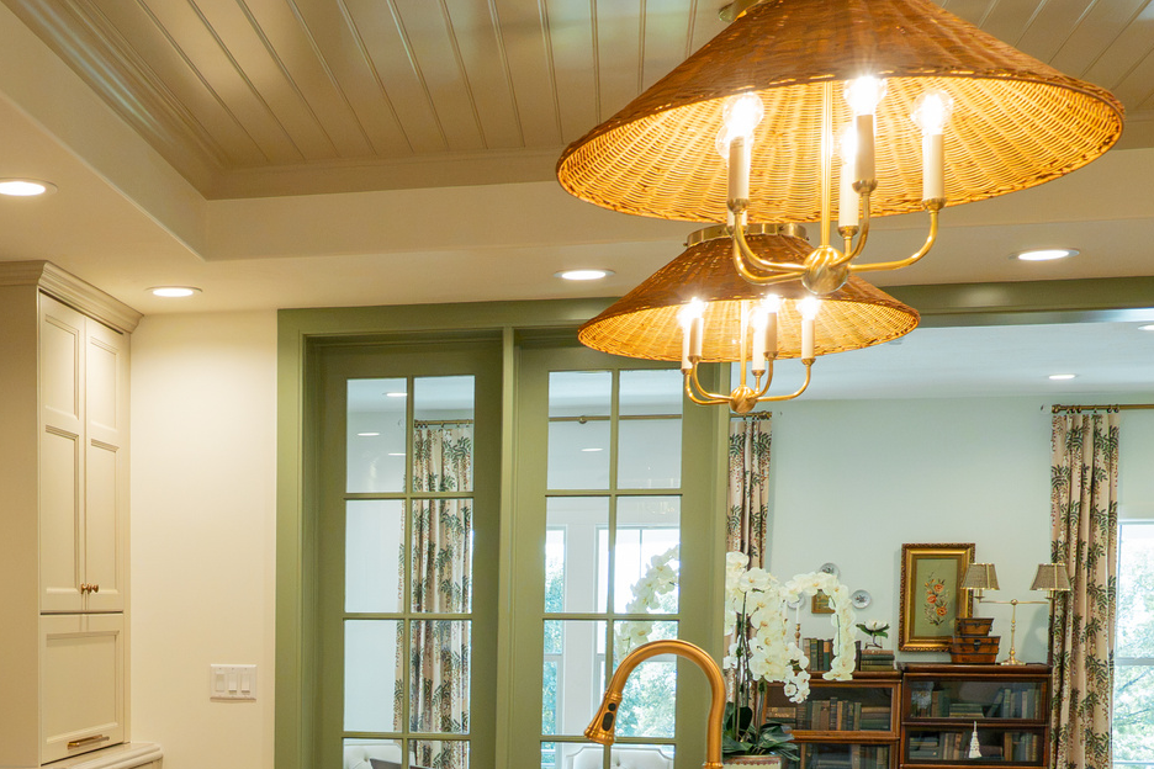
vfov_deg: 23.7
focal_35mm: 55
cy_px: 750
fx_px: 1763
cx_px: 152
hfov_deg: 34.5
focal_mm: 24
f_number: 6.3
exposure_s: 1/400
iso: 6400
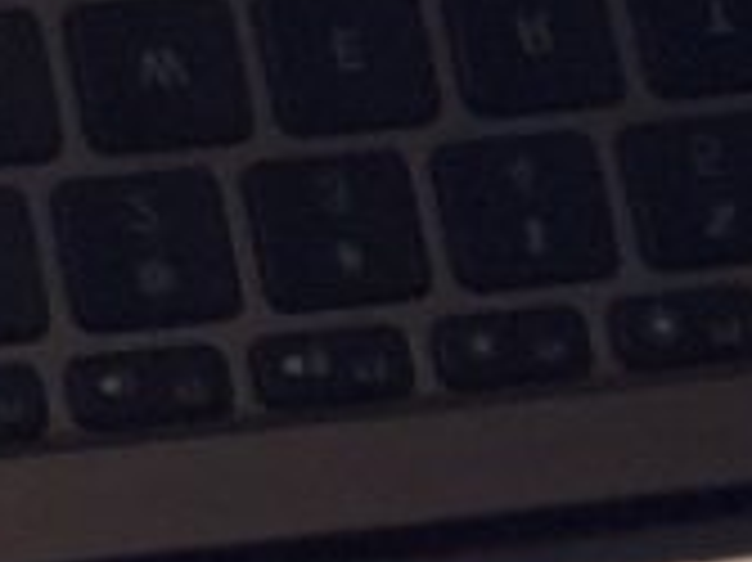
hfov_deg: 6.3
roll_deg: -5.3
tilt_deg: -39.2
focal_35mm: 312
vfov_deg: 4.8
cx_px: 572
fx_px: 6773
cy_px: 418
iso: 160
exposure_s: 1/9
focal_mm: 6
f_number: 2.4
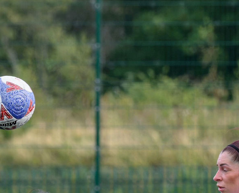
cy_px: 197
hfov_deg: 1.9
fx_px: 7156
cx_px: -33
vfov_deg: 1.5
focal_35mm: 1008
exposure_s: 1/2000
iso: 1100
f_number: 5
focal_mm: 200
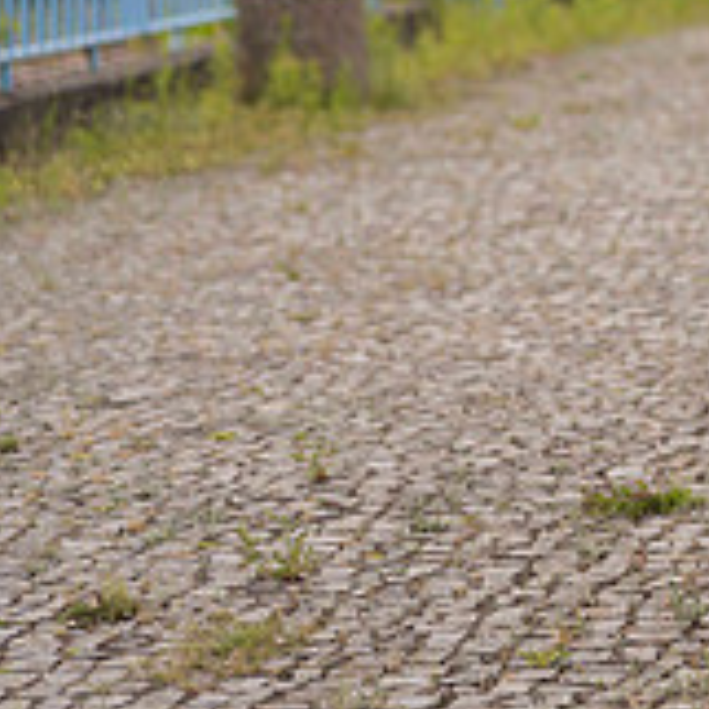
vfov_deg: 9.1
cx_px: 1229
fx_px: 4403
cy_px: -90
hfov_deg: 8.9
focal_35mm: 190
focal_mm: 62
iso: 64
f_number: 2.8
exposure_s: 1/500
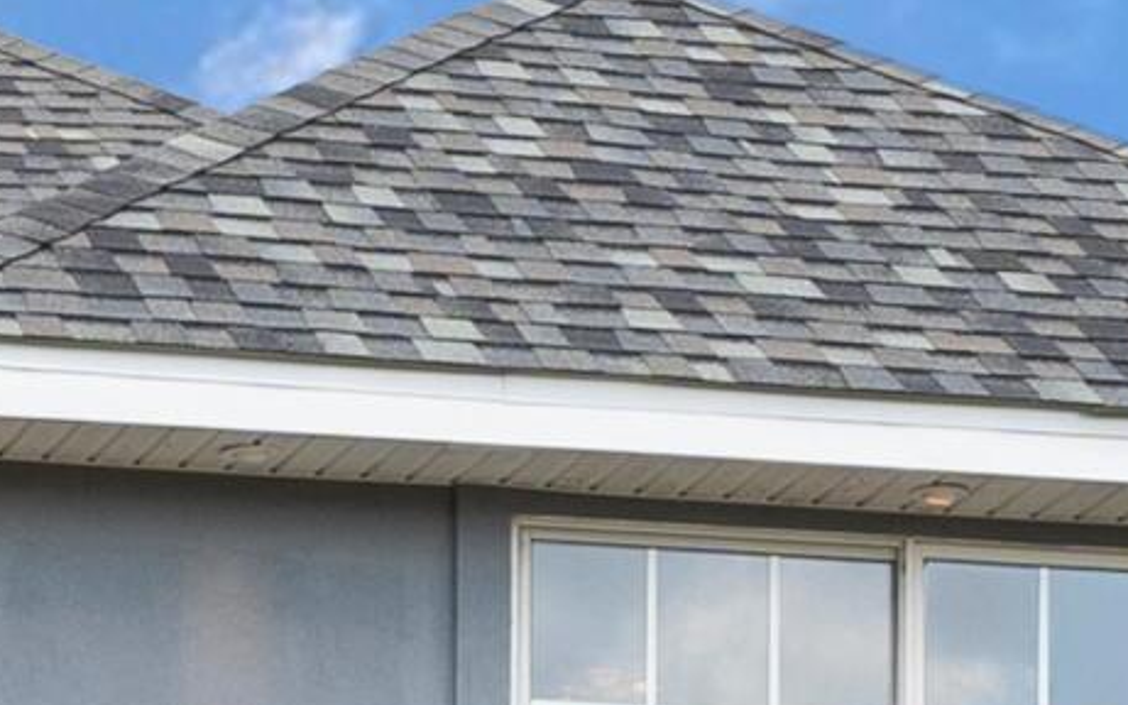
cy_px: 2210
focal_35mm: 239
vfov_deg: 5.2
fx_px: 7346
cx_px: -66
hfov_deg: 8.7
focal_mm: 24
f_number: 9
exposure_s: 1/80
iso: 50
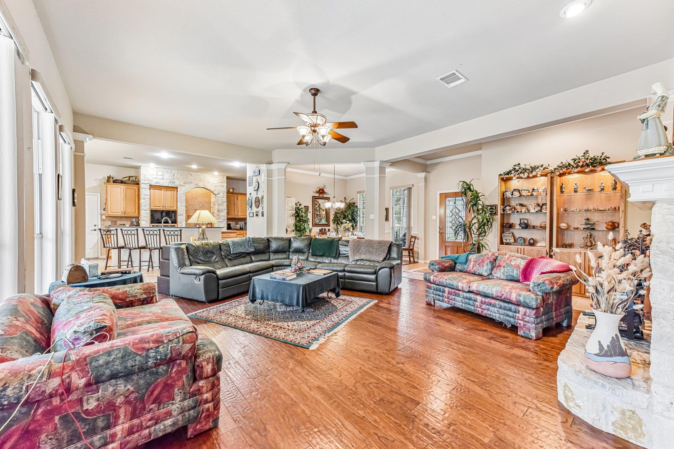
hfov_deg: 104.3
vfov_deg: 81.2
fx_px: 262
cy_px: 224
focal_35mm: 14
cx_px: 337
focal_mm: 14
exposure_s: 1/15
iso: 2000
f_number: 8
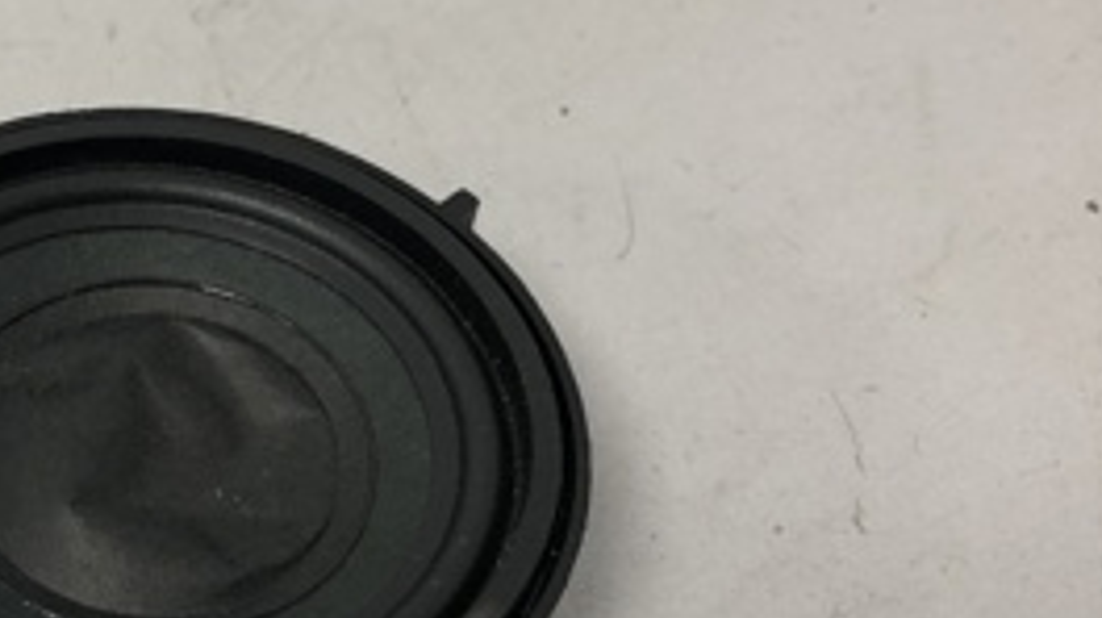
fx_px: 2161
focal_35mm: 74
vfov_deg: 16.3
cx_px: 29
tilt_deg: -49.9
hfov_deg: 27.2
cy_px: 326
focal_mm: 4
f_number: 1.8
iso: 32
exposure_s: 1/25
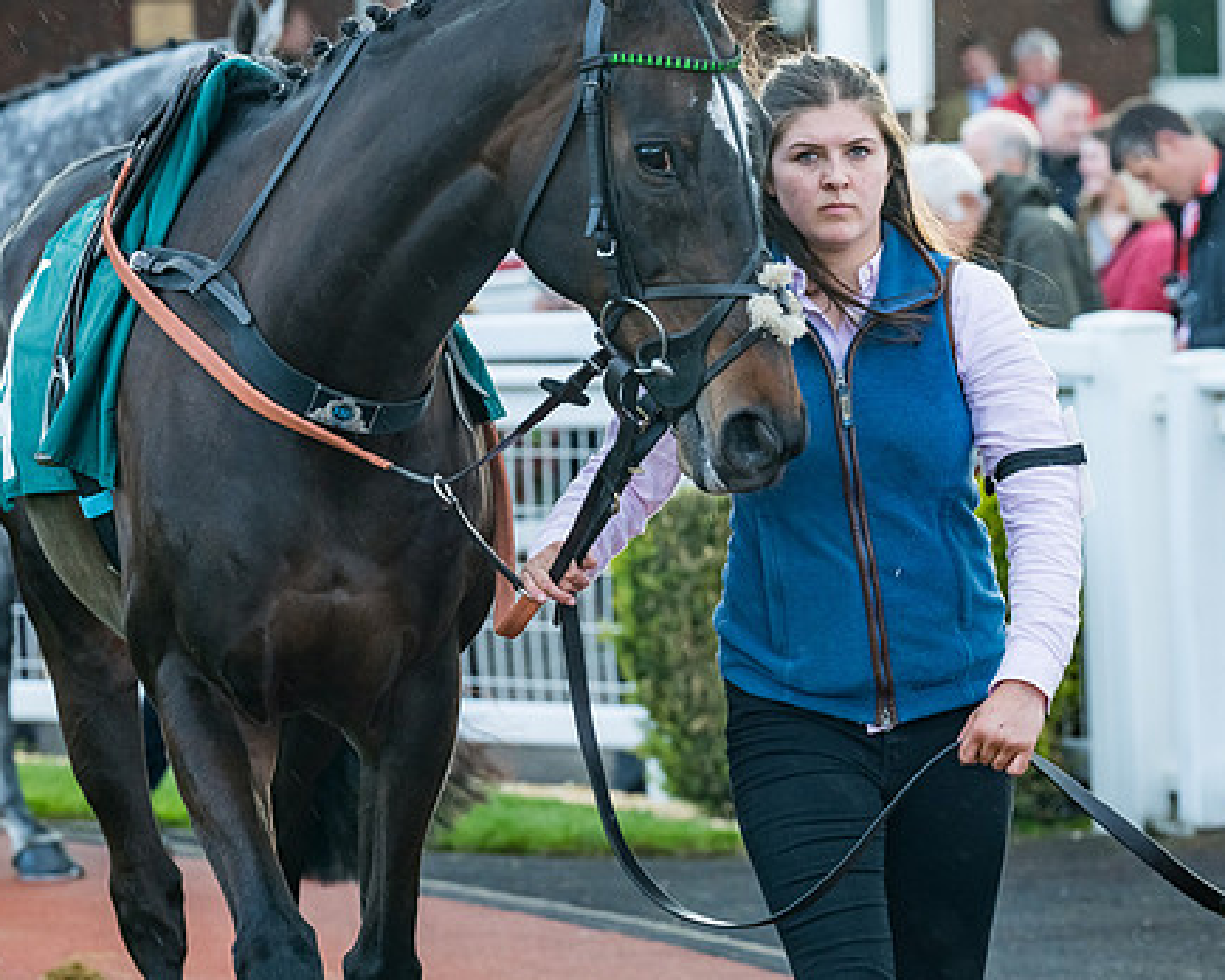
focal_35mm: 216
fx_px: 7831
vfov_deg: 7.2
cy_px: 302
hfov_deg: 8.9
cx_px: 628
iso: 1000
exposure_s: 1/250
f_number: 5
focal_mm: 135
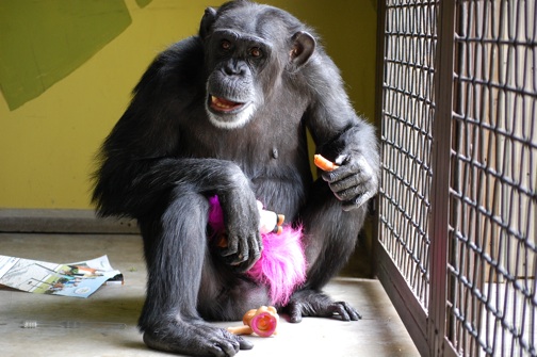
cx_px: 268
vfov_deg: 13.8
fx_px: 1475
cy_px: 178
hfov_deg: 20.6
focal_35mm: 99
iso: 800
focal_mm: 66
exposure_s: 1/100
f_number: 4.2
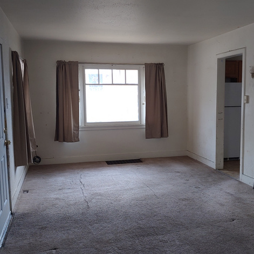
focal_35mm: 36
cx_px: 147
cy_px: 127
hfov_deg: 45.9
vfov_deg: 46.0
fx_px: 299
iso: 50
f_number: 1.5
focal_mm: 4.23
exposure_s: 1/131
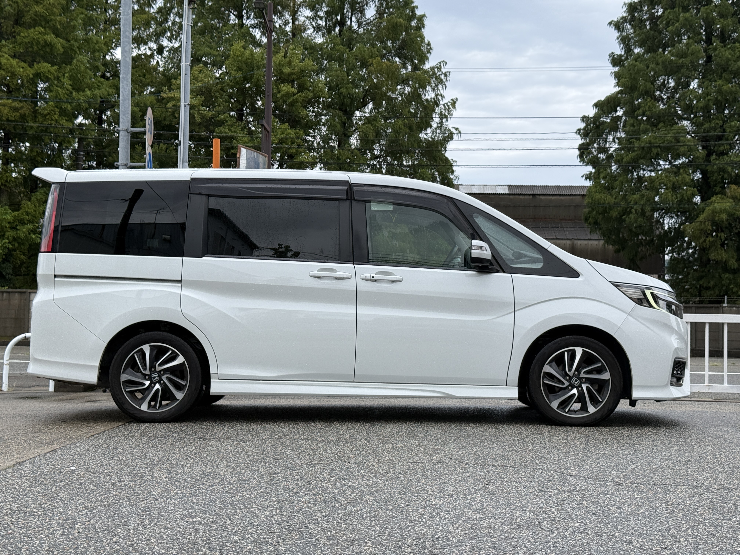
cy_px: 278
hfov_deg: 39.7
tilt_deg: +2.8
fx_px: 1026
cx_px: 370
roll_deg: -0.6
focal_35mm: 48
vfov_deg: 30.3
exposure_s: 1/1000
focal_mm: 6.76
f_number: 1.78
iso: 64
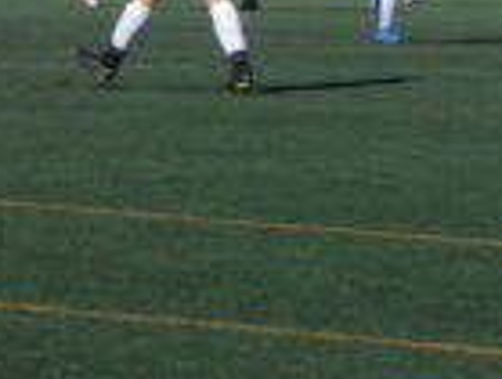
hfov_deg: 5.0
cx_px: -79
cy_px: -58
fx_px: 5772
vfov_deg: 3.8
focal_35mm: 397
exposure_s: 1/800
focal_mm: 16.4
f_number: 5
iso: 80
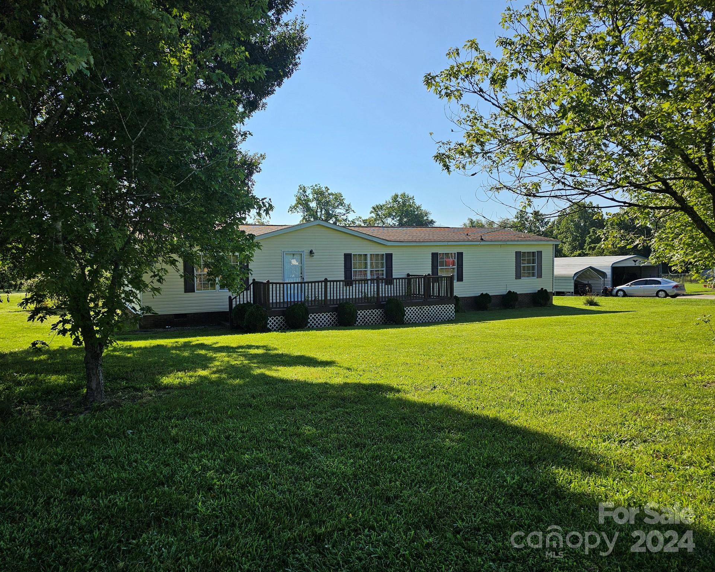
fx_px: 508
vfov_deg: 58.8
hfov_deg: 70.2
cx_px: 340
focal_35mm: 24
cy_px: 286
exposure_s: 1/675
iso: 10
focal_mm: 6.3
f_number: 1.7
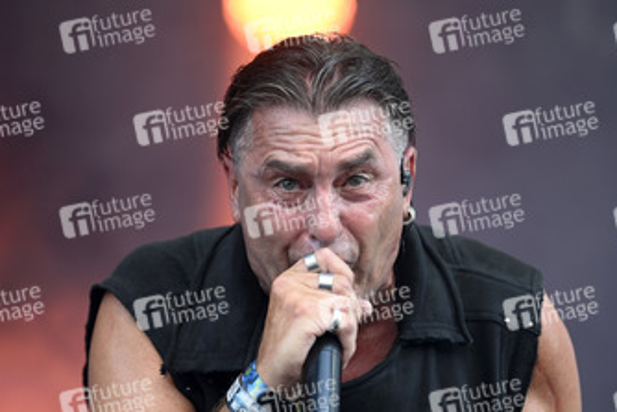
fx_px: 3120
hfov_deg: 11.3
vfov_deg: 7.6
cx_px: 317
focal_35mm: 182
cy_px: 262
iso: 320
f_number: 2.8
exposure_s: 1/400
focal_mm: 135
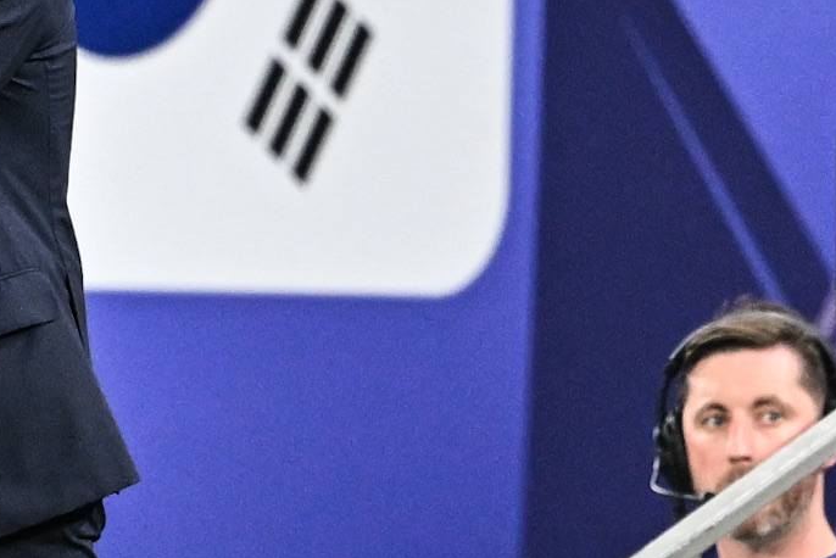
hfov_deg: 1.7
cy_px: 381
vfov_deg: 1.2
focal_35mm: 1194
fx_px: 27738
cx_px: -252
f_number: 2.8
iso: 1250
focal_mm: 400
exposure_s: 1/1000
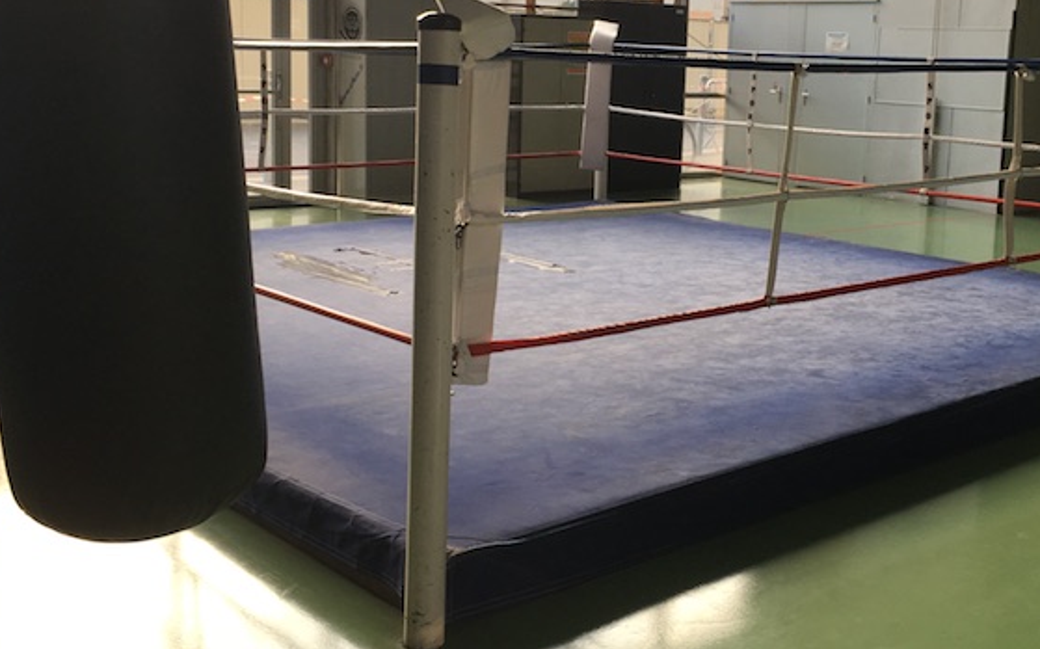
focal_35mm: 44
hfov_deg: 45.0
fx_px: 1247
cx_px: 627
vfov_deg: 29.0
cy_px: 225
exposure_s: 1/100
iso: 40
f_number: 2.2
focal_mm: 4.15
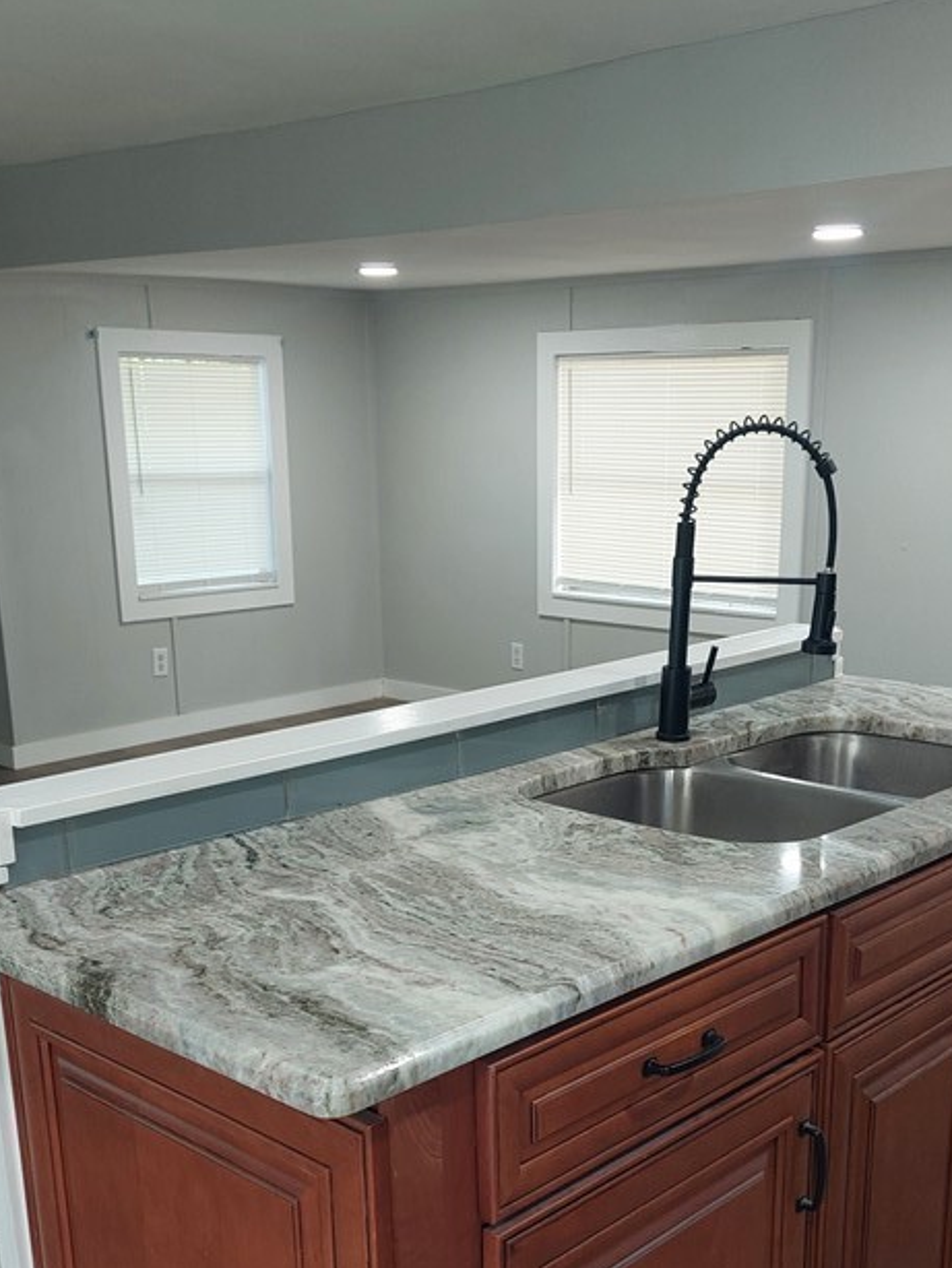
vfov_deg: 46.0
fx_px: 1466
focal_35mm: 40
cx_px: 481
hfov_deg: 36.0
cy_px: 849
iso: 160
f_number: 1.8
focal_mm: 5.23
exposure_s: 1/60
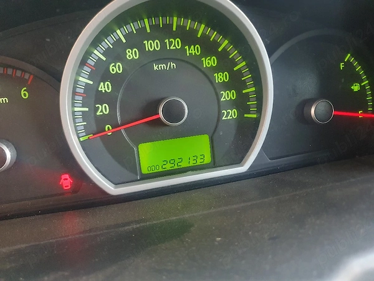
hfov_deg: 67.3
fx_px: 281
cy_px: 140
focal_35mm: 26
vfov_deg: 53.1
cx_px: 187
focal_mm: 4.32
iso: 500
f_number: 1.5
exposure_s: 1/50
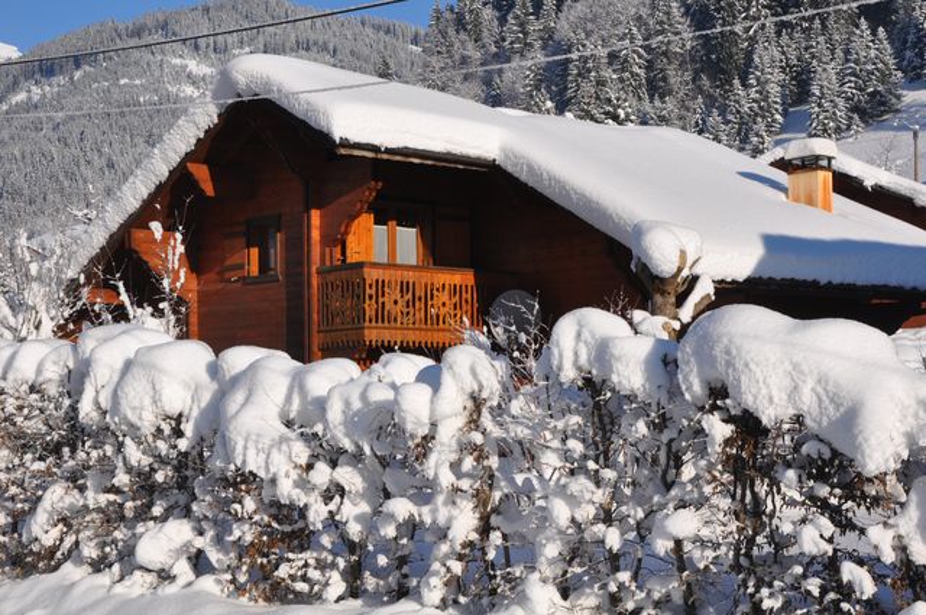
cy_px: 308
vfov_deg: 22.6
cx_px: 463
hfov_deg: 33.4
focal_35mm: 60
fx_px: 1541
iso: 200
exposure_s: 1/250
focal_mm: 40
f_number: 16
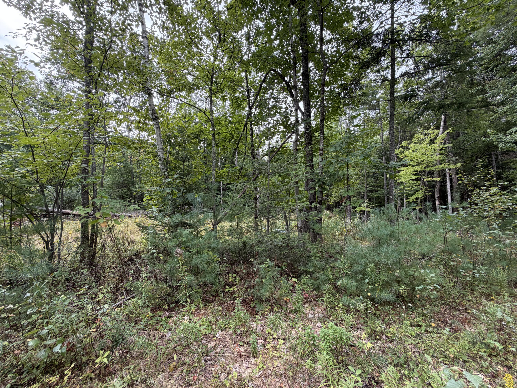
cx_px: 258
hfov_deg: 102.1
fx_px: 209
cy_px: 194
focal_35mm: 14
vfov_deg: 85.7
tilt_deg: +3.7
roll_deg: -1.0
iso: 50
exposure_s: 1/161
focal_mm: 2.22
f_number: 2.2
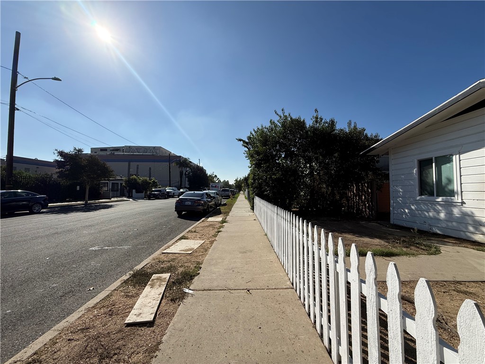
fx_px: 196
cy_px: 182
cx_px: 242
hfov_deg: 102.1
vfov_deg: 85.7
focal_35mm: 14
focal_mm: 2.22
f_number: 2.2
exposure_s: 1/4425
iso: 50
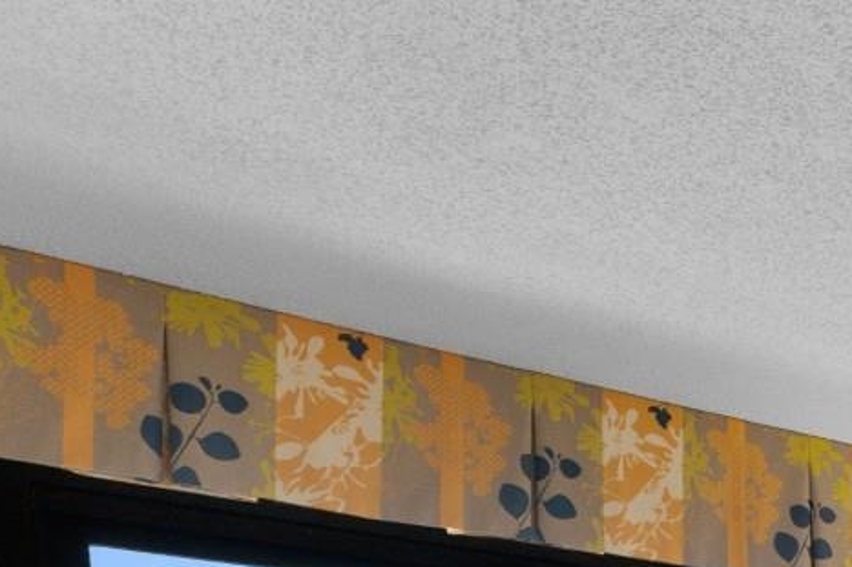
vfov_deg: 19.7
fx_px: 1396
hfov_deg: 25.7
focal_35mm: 59
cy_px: 868
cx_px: 1264
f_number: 4.8
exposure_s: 1/3
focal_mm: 11.5
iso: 100
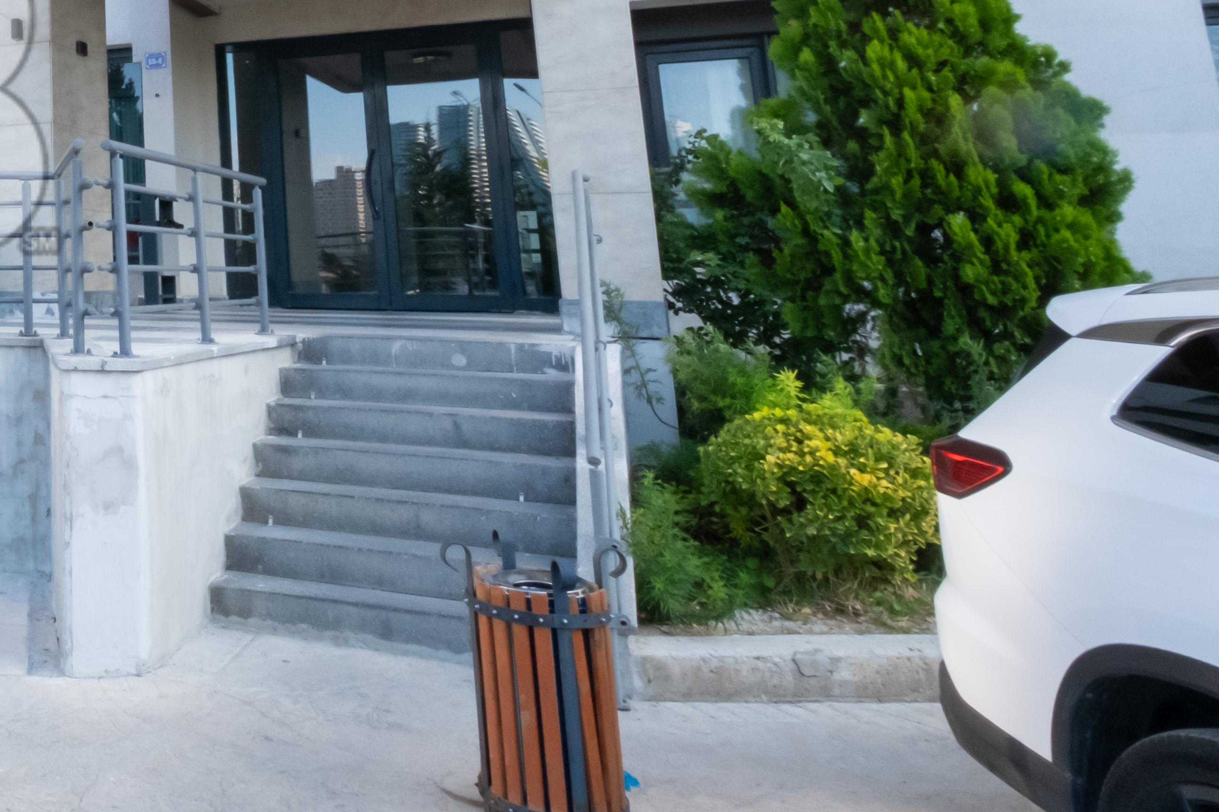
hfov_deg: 41.3
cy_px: 10
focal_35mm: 36
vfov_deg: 33.8
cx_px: -149
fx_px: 1219
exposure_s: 1/125
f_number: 16
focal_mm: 10
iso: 1600
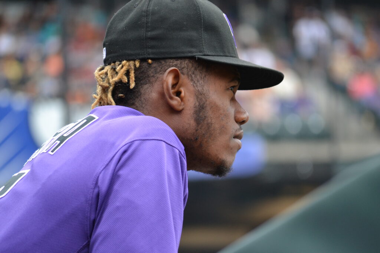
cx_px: 190
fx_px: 2850
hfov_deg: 7.6
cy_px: 126
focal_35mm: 270
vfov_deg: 5.1
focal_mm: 180
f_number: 5.6
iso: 800
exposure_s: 1/160
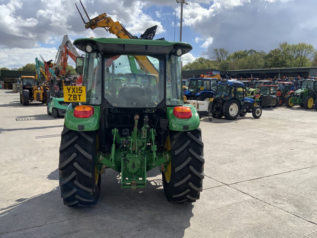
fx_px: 266
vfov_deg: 48.2
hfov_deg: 61.7
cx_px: 158
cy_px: 119
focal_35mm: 29
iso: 16
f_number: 1.8
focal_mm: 3
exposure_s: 1/1984
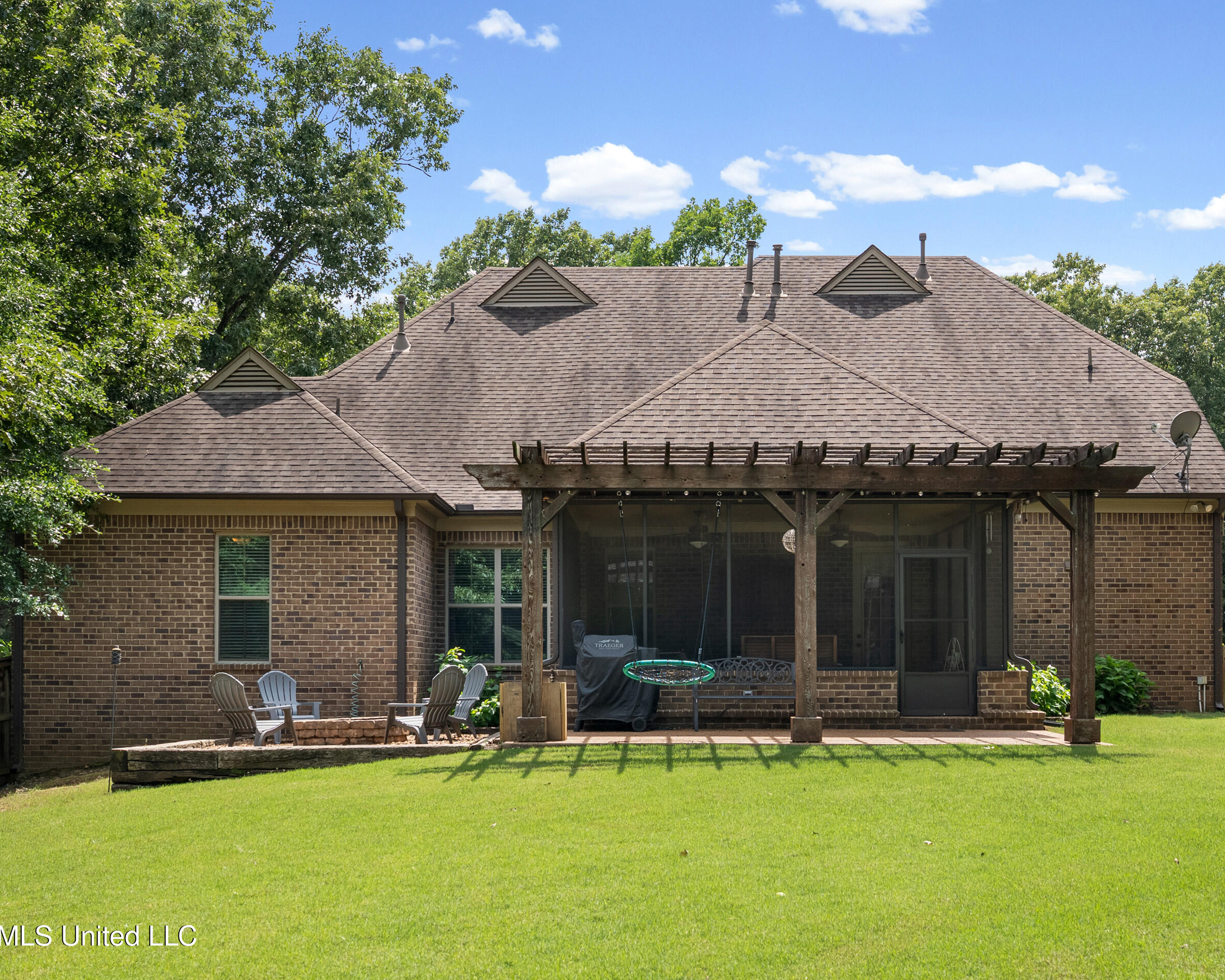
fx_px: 1450
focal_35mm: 40
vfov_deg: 37.3
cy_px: 483
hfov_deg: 45.8
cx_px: 649
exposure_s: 1/160
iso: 800
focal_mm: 35
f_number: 9
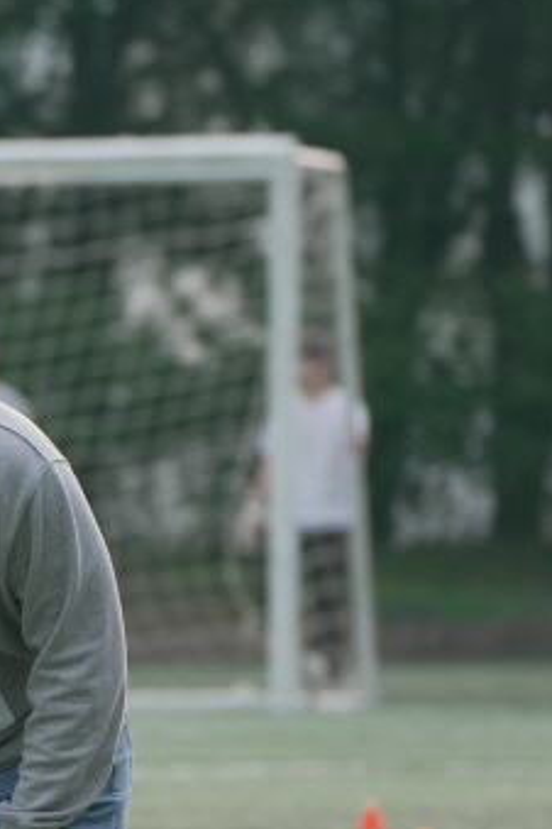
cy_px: 605
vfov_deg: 3.2
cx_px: -640
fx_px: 14788
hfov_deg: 2.1
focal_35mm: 643
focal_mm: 218
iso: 400
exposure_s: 1/200
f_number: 5.6
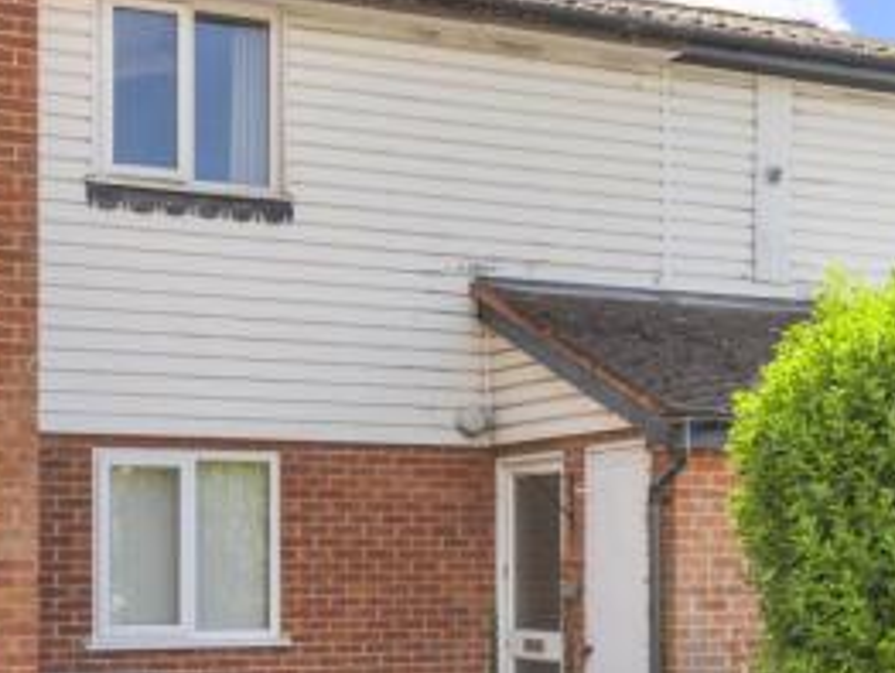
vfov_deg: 24.0
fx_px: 1579
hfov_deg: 31.6
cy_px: 415
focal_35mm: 61
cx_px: 377
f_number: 7.1
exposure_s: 1/160
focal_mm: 35
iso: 320
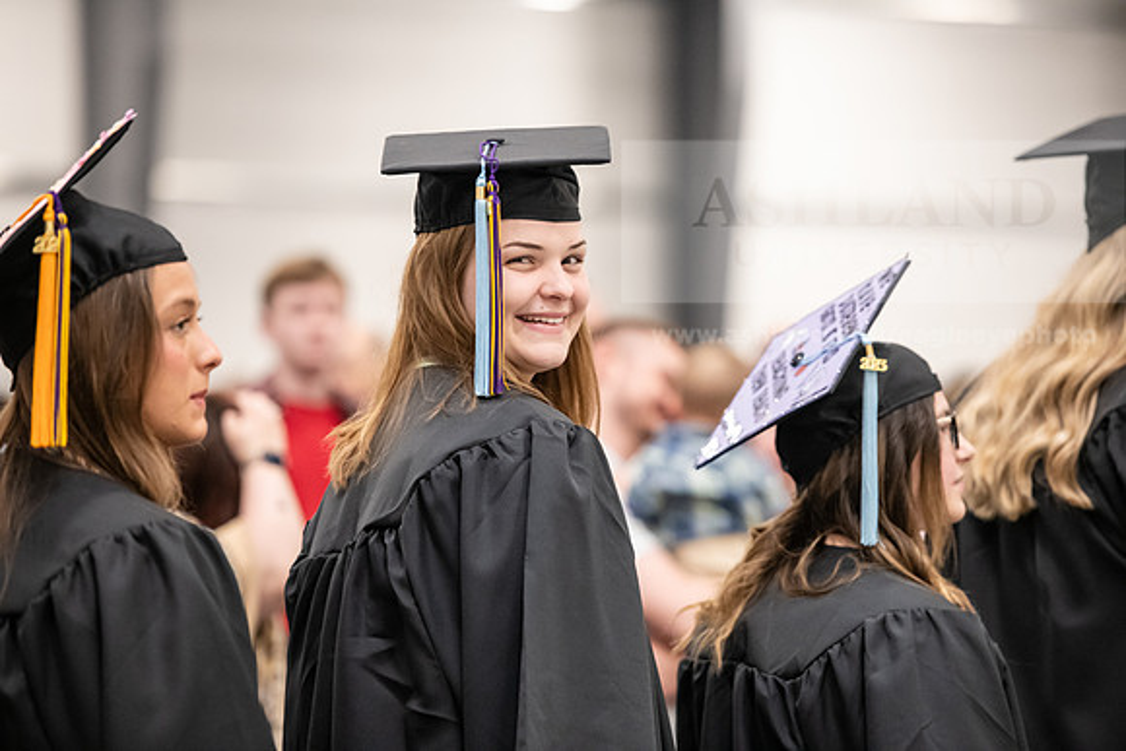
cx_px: 563
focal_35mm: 175
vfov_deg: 7.9
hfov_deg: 11.7
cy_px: 376
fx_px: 5475
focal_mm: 175
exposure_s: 1/200
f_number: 3.2
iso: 3200
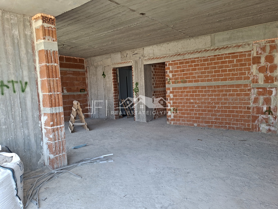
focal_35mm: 23
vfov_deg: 58.9
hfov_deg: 73.9
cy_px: 104
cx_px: 139
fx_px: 185
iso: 50
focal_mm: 5.54
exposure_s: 1/100
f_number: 1.8
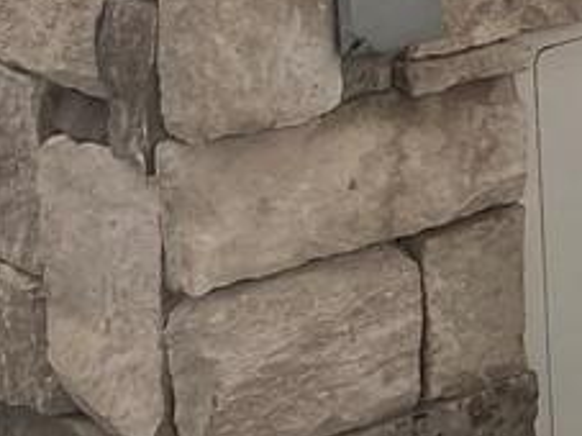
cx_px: 1754
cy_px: -426
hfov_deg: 8.8
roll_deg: -1.9
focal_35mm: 183
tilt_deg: -11.2
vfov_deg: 7.8
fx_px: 3075
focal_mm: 4.25
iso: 32
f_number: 1.8
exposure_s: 1/373
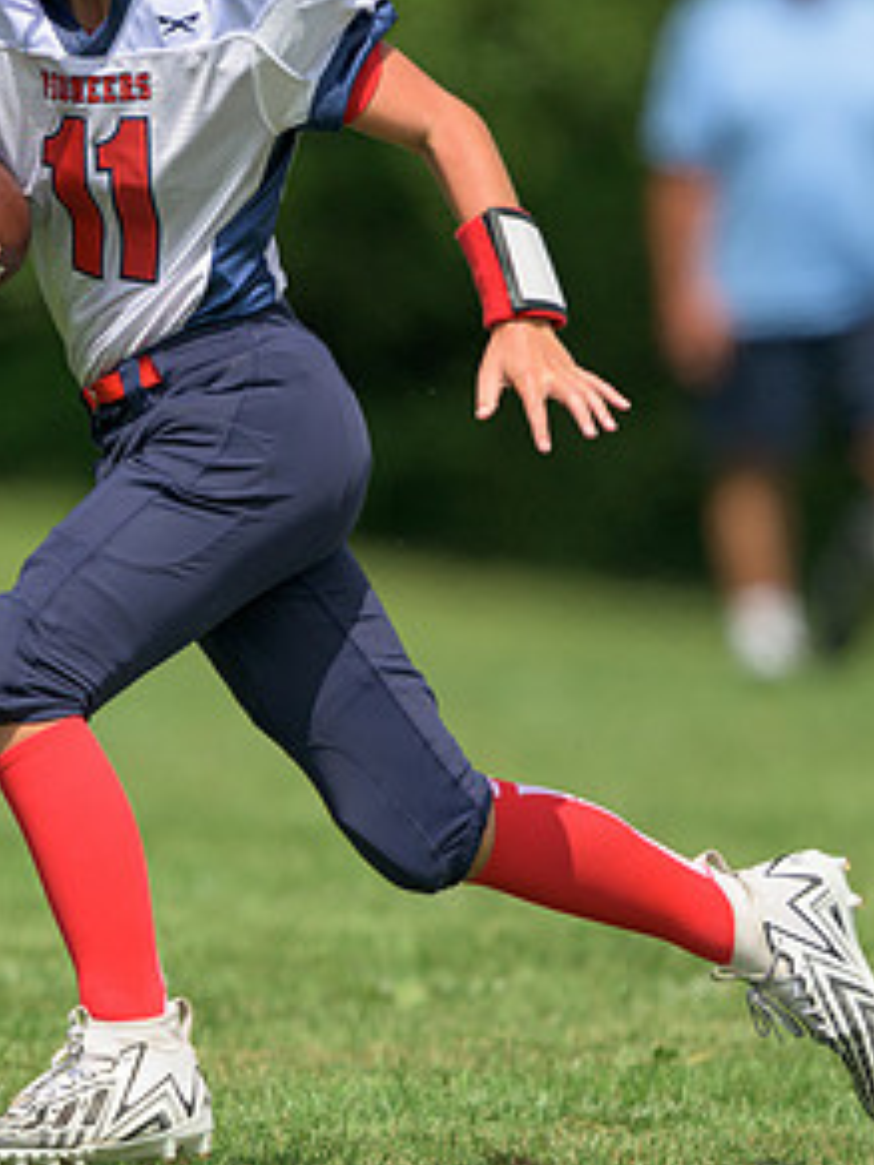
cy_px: 519
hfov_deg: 1.1
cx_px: 173
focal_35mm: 1407
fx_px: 47366
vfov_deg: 1.4
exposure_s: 1/4000
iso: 250
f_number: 4
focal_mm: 560
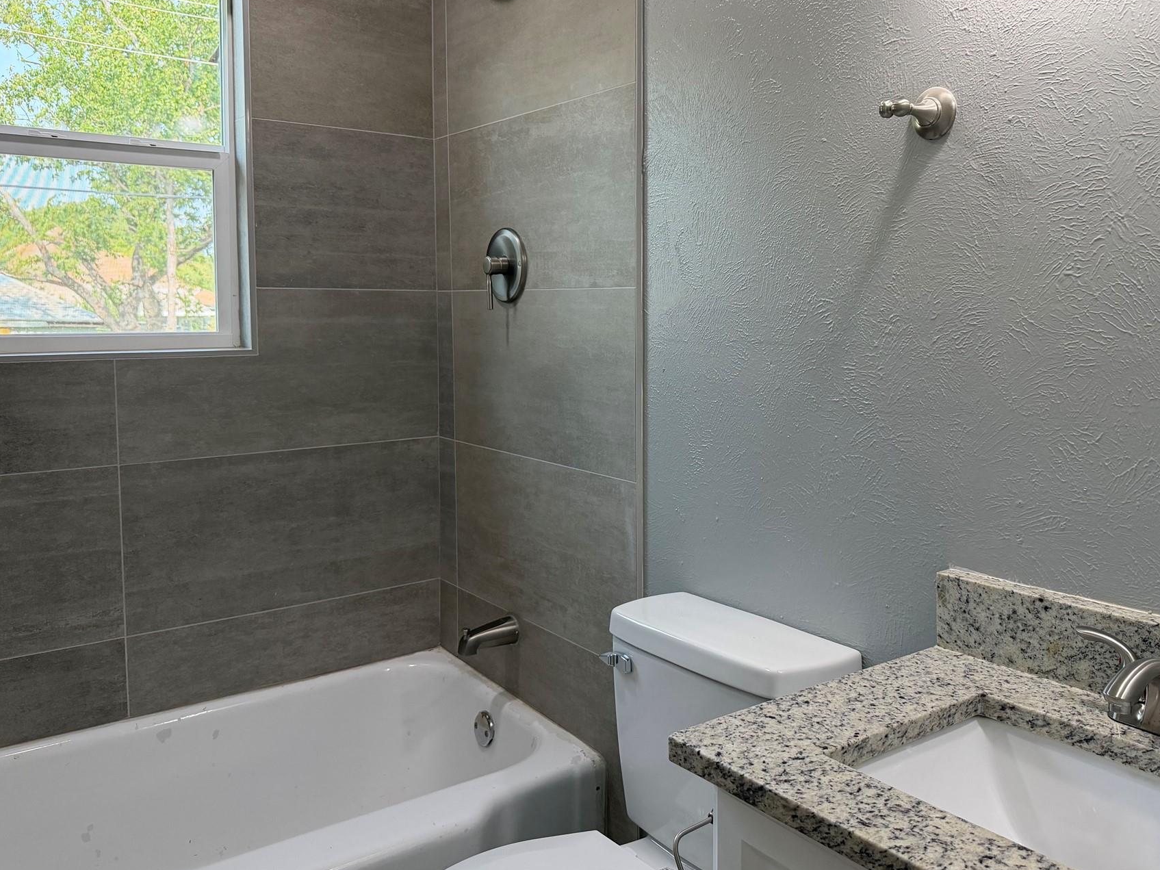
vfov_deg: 48.1
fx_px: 972
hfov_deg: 61.5
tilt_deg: -4.7
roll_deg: +0.3
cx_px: 645
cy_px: 384
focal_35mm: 29
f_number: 1.78
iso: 160
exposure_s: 1/224
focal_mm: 6.76
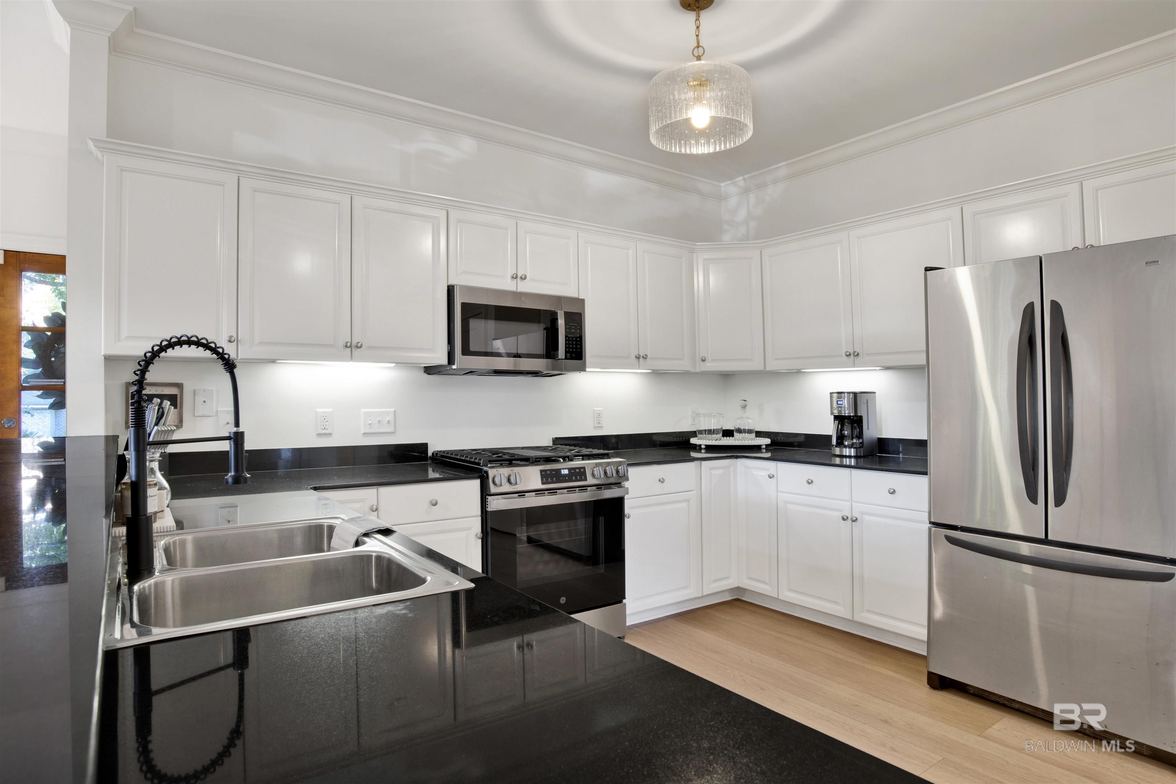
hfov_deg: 86.9
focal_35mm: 19
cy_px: 392
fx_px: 621
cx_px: 588
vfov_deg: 64.6
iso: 200
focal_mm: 19
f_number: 11
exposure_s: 1
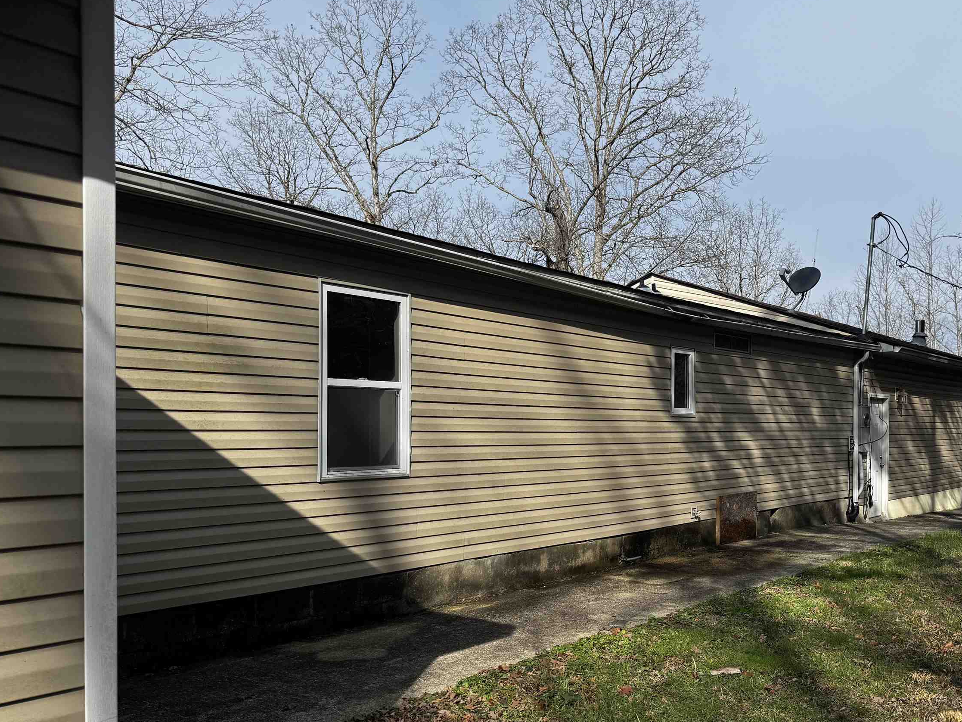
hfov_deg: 54.2
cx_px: 643
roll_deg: -0.7
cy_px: 435
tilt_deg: -1.0
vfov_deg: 42.7
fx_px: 917
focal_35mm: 33
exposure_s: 1/4049
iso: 80
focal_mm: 6.76
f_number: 1.78
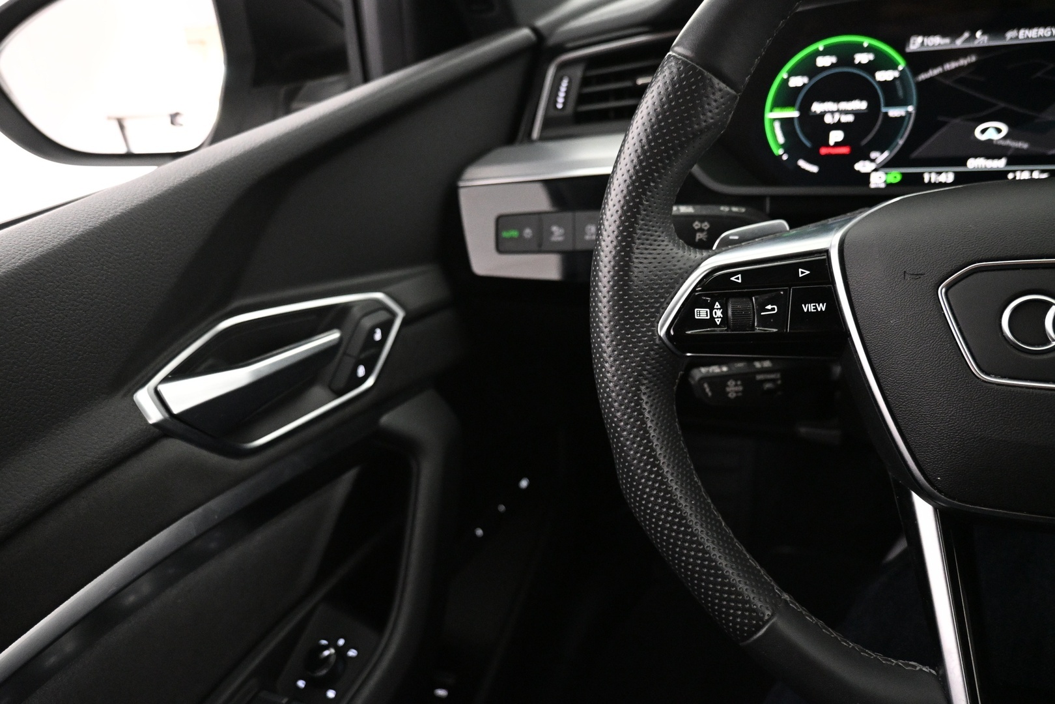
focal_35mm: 24
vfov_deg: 53.1
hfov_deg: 73.7
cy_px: 352
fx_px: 703
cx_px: 528
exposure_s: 1/40
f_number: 3.5
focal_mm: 16
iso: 4000
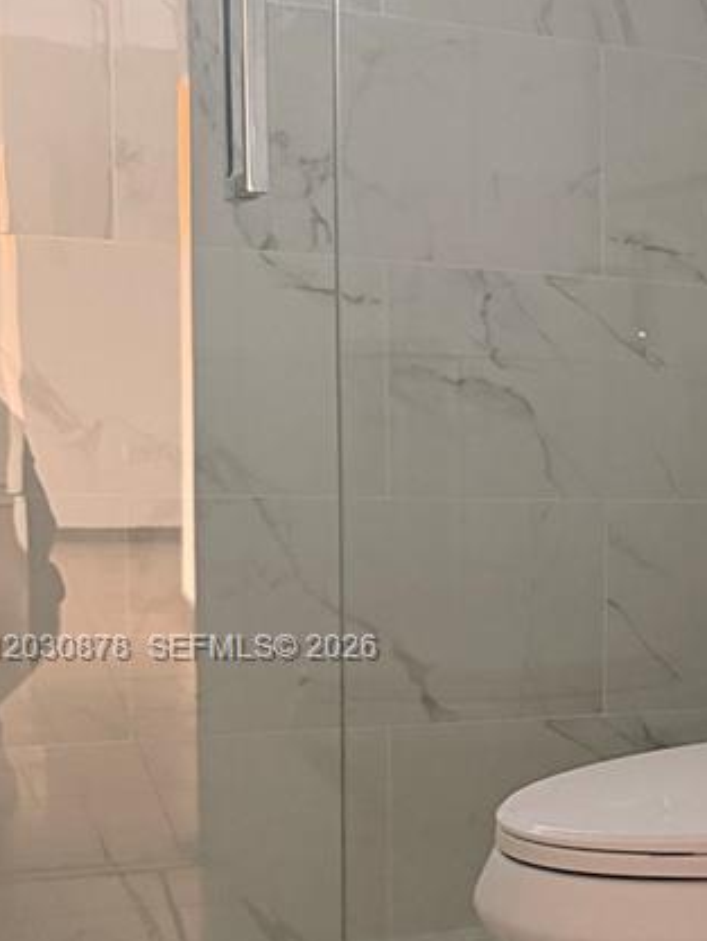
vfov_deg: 27.9
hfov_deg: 19.3
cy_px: 650
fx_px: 1878
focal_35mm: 69
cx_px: 976
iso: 800
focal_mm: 6.76
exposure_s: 1/55
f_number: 1.78
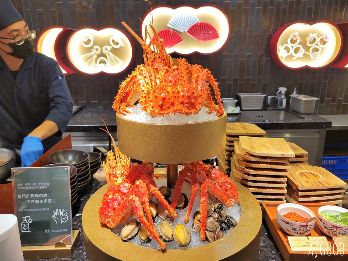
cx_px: 174
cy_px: 130
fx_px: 261
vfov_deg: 53.1
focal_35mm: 26
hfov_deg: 67.3
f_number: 1.8
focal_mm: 5.4
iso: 80
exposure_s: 1/54
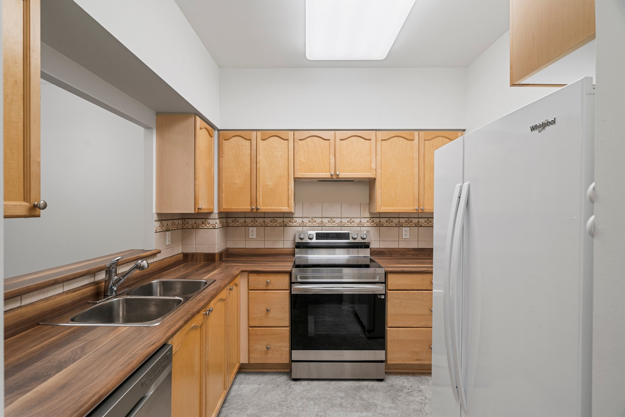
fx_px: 278
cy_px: 208
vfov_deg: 73.7
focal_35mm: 16
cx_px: 312
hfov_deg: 96.7
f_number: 7.1
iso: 320
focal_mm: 16
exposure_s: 1/5
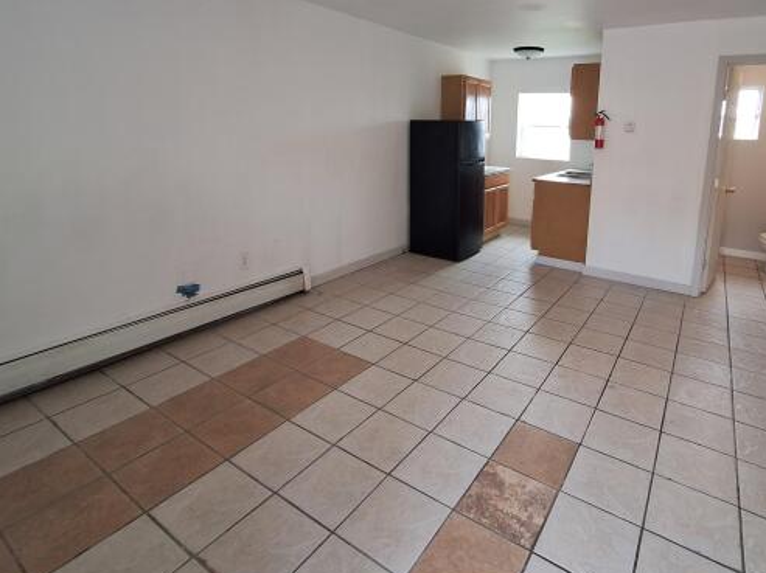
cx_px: 447
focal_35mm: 19
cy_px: 194
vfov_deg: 66.9
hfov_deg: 84.0
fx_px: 420
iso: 64
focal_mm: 1.74
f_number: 2.2
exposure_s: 1/40
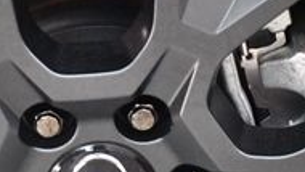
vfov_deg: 4.6
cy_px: 169
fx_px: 2136
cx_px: 127
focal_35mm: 264
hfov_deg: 8.2
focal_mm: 50
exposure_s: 1/60
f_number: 4.8
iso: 5000
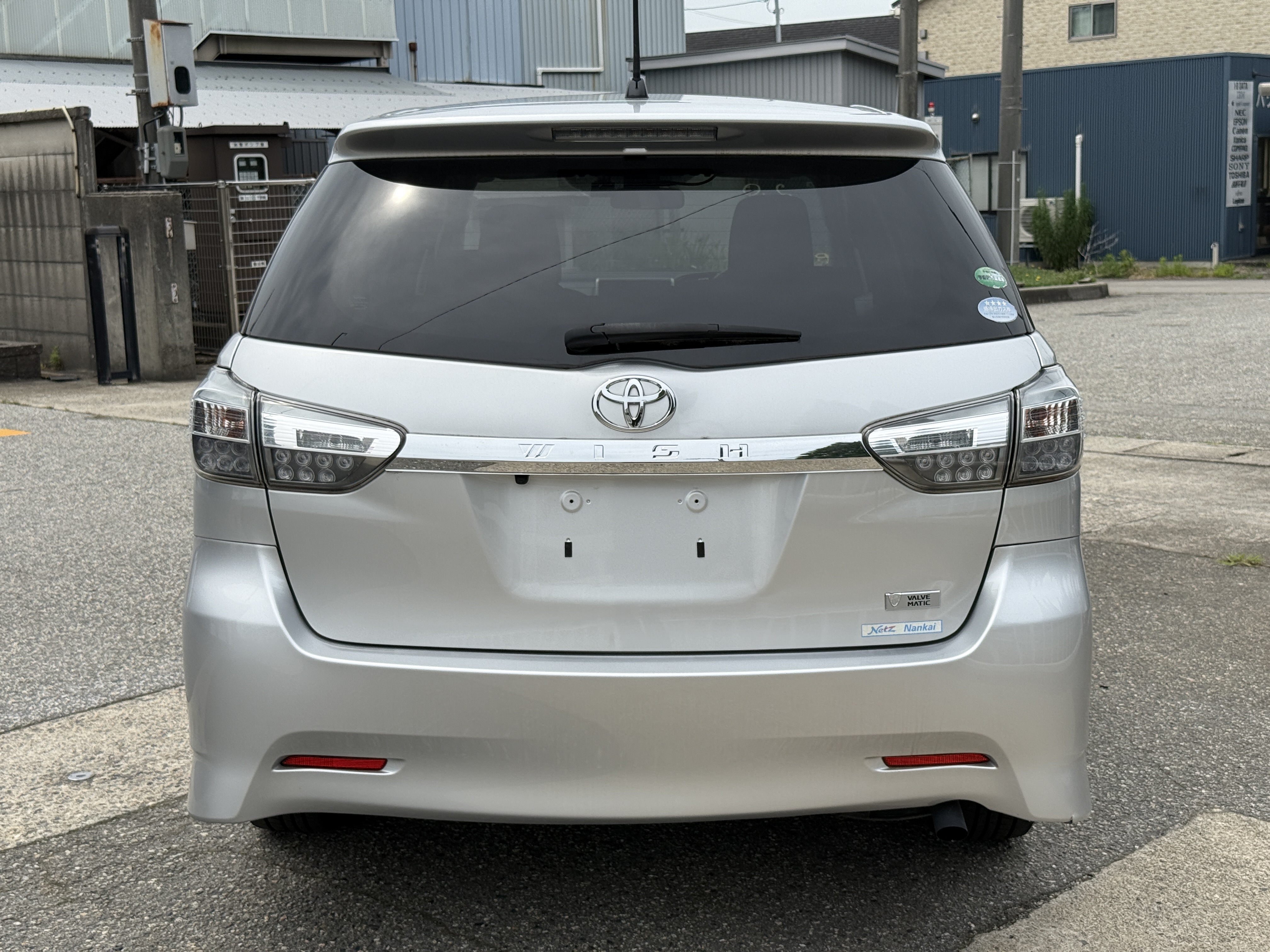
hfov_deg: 39.7
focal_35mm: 48
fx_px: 1761
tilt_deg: -8.7
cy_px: 476
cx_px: 635
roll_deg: +1.7
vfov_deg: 30.3
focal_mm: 6.76
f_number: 1.78
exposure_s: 1/4098
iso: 64
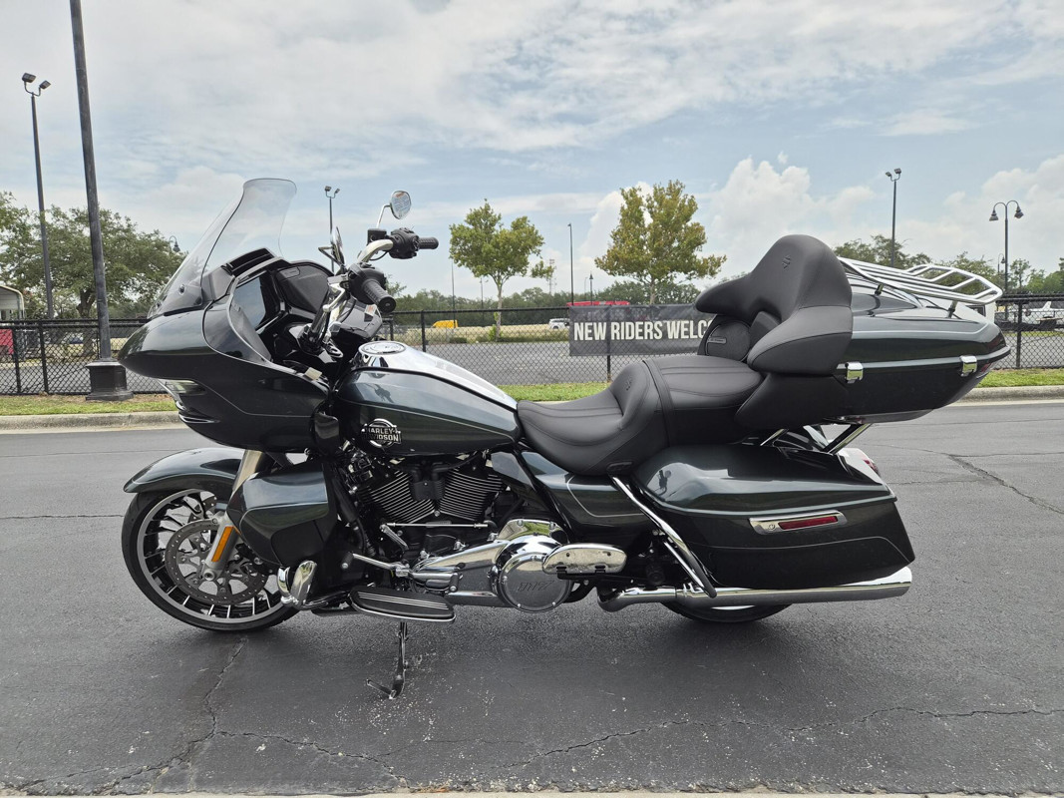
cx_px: 532
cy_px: 399
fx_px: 707
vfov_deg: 58.9
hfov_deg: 73.9
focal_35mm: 23
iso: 80
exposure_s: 1/4816
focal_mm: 5.4
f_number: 1.8
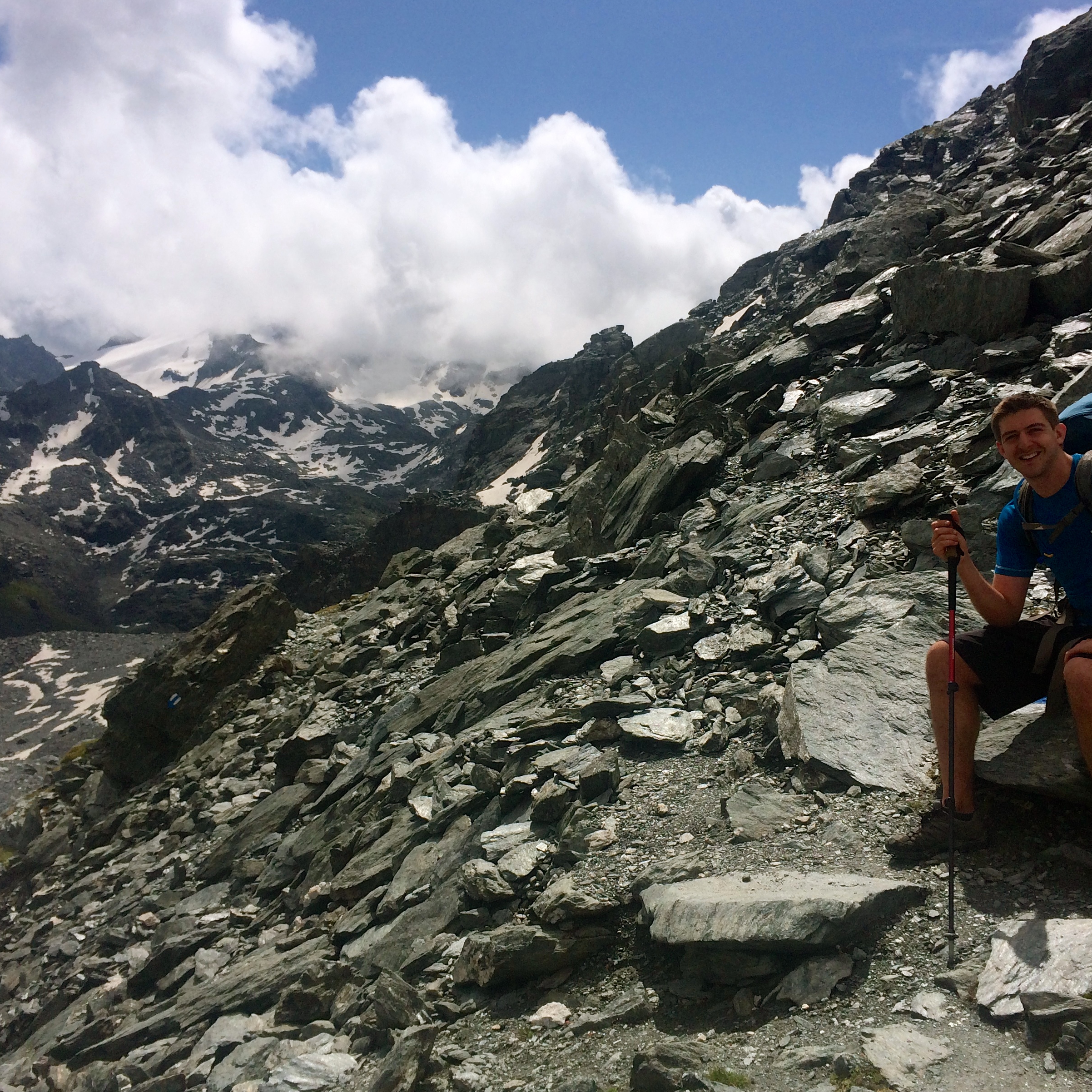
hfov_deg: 46.0
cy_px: 543
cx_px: 572
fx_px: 1285
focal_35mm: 36
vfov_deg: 46.0
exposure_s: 1/6849
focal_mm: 4.12
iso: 40
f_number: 2.2
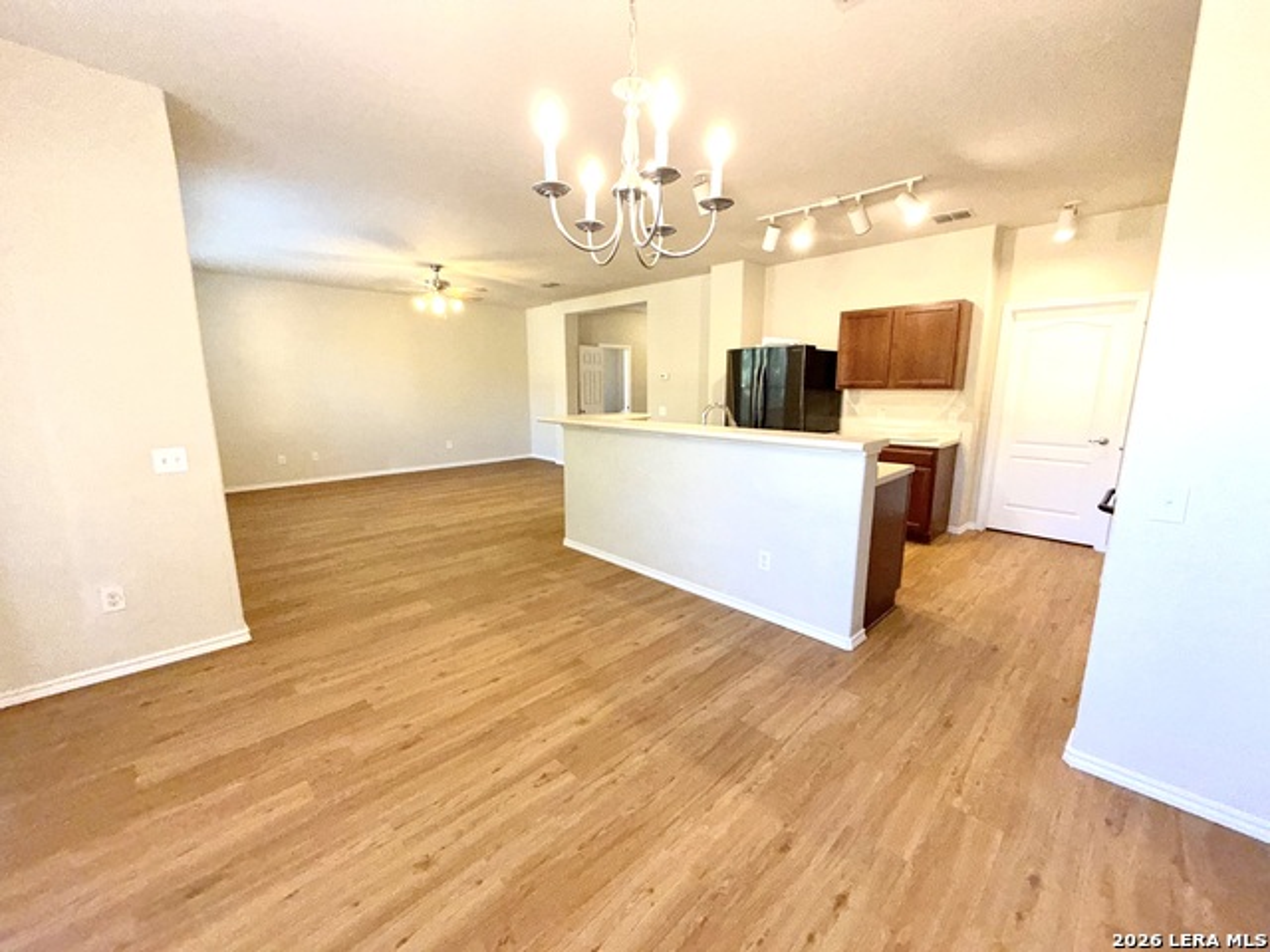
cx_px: 635
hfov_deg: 102.1
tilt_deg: -10.5
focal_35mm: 14
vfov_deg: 85.7
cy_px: 476
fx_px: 514
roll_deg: +0.8
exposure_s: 1/120
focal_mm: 2.22
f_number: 2.2
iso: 160
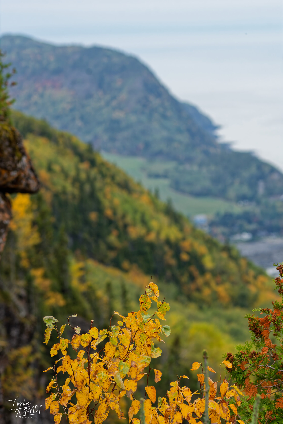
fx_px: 2653
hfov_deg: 6.1
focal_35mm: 225
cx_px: 142
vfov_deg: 9.1
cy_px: 212
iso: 720
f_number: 8
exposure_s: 1/1000
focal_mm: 150
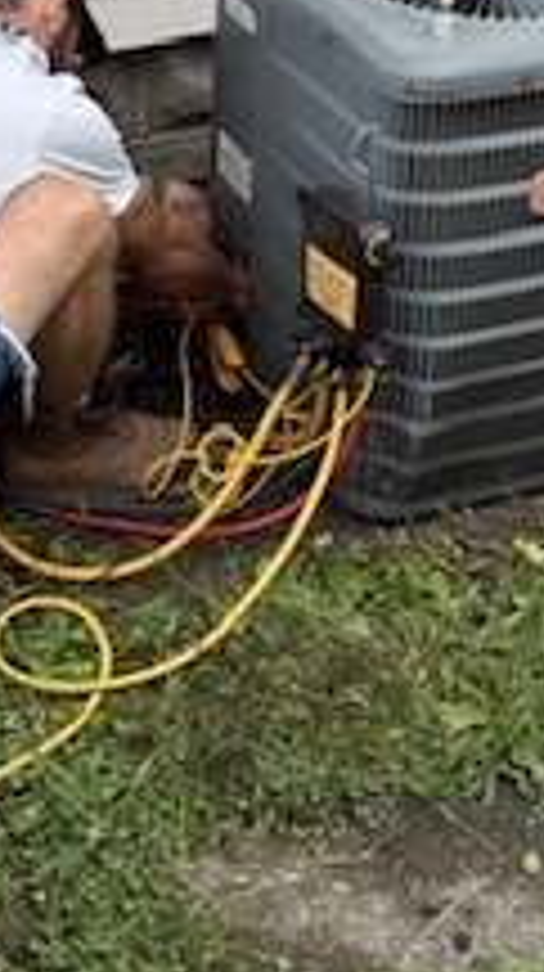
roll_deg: +3.1
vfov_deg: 33.2
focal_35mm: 63
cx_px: 99
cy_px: 364
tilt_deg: -31.6
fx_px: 1621
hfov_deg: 18.8
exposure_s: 1/386
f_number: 1.6
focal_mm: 5.96
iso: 50
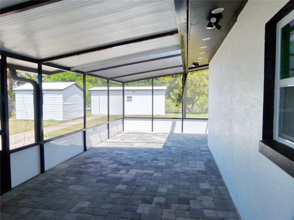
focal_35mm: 25
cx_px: 147
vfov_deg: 54.9
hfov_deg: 69.4
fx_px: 212
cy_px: 110
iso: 100
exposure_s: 1/640
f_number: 4
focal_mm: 4.5
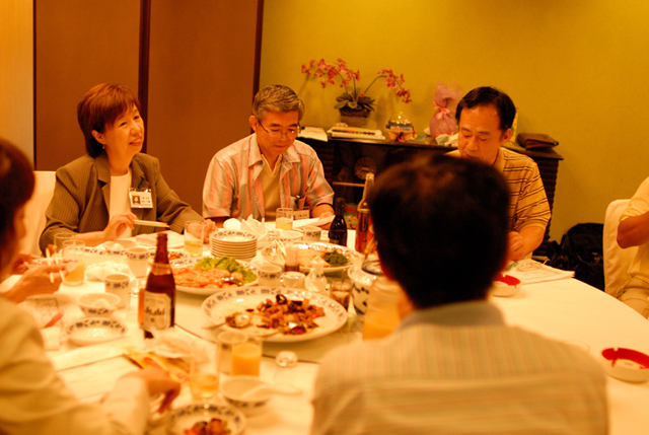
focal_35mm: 42
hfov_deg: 46.3
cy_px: 218
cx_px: 324
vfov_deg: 32.0
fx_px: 758
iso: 800
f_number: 2
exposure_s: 1/80
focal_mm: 28
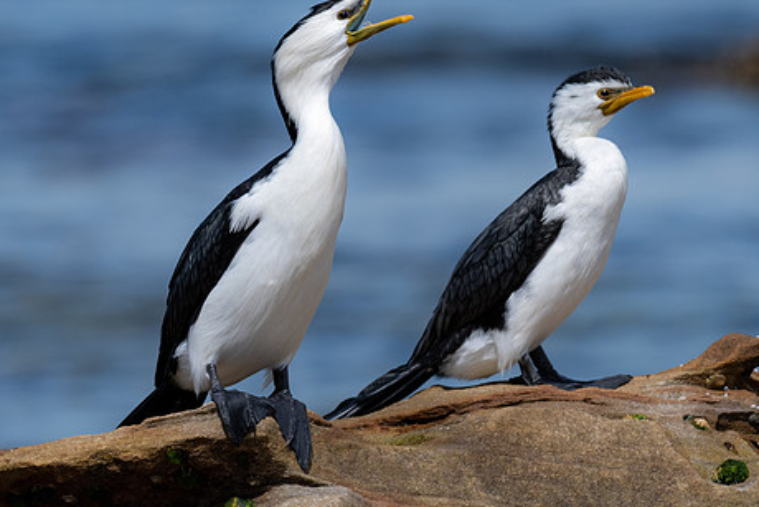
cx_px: 361
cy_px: 203
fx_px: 22354
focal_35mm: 1060
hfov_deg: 1.9
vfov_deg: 1.3
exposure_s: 1/1600
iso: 220
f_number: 7.1
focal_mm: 500
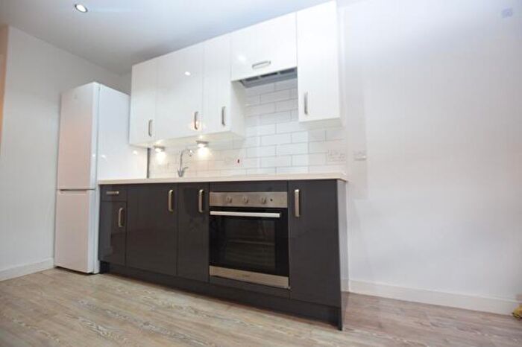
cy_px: 174
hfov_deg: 100.4
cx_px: 261
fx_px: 217
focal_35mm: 15
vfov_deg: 77.3
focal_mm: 10
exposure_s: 1/60
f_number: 4
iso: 400
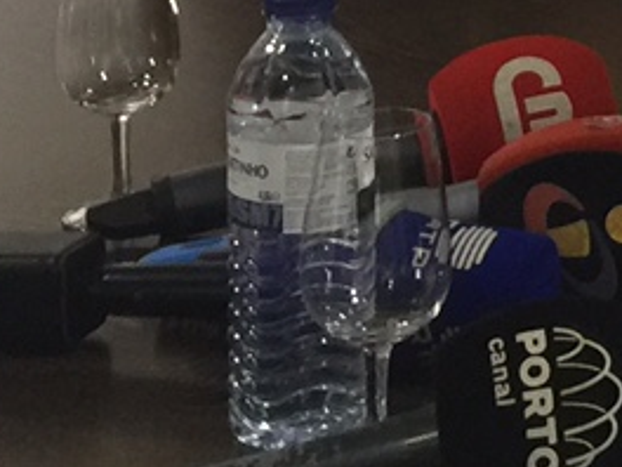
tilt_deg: -2.5
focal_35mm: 179
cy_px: -538
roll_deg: +0.2
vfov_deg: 7.8
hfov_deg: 10.5
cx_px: 1058
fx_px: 3216
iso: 64
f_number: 2.2
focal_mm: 4.15
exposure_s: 1/17
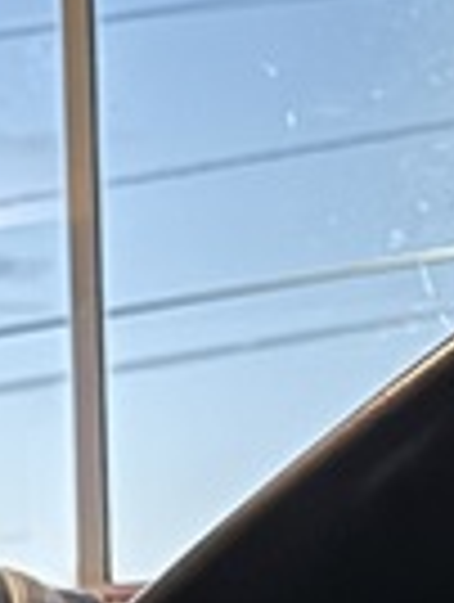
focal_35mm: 183
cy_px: 1089
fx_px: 3190
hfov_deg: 7.6
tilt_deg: -2.5
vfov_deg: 10.2
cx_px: -584
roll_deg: -0.6
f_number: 1.78
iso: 1600
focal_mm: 6.76
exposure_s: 1/20
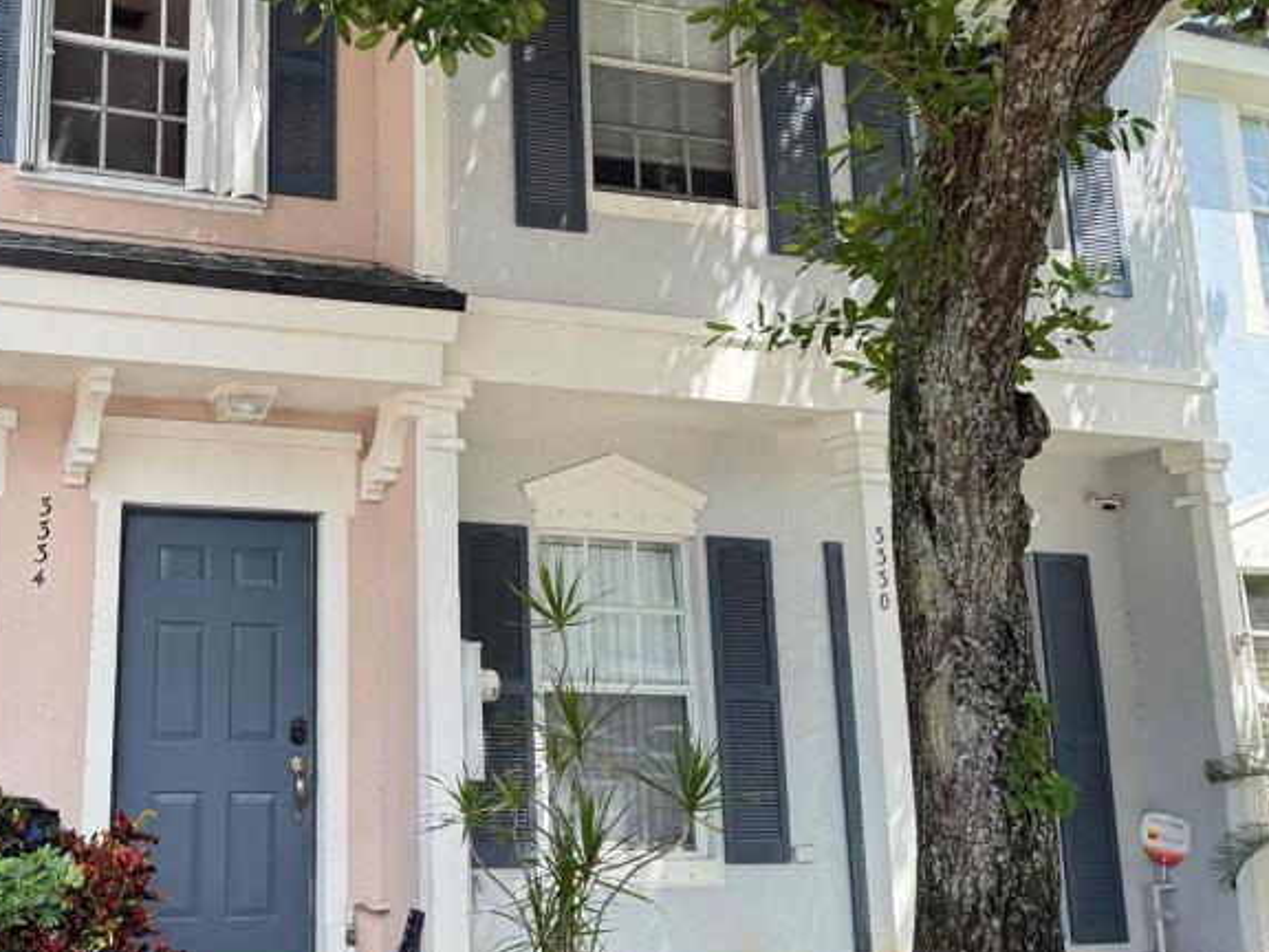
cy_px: 368
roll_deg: -0.4
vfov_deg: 35.8
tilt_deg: +13.3
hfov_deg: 44.9
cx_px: 284
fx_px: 1466
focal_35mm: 40
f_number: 1.78
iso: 100
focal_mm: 6.76
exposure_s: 1/637
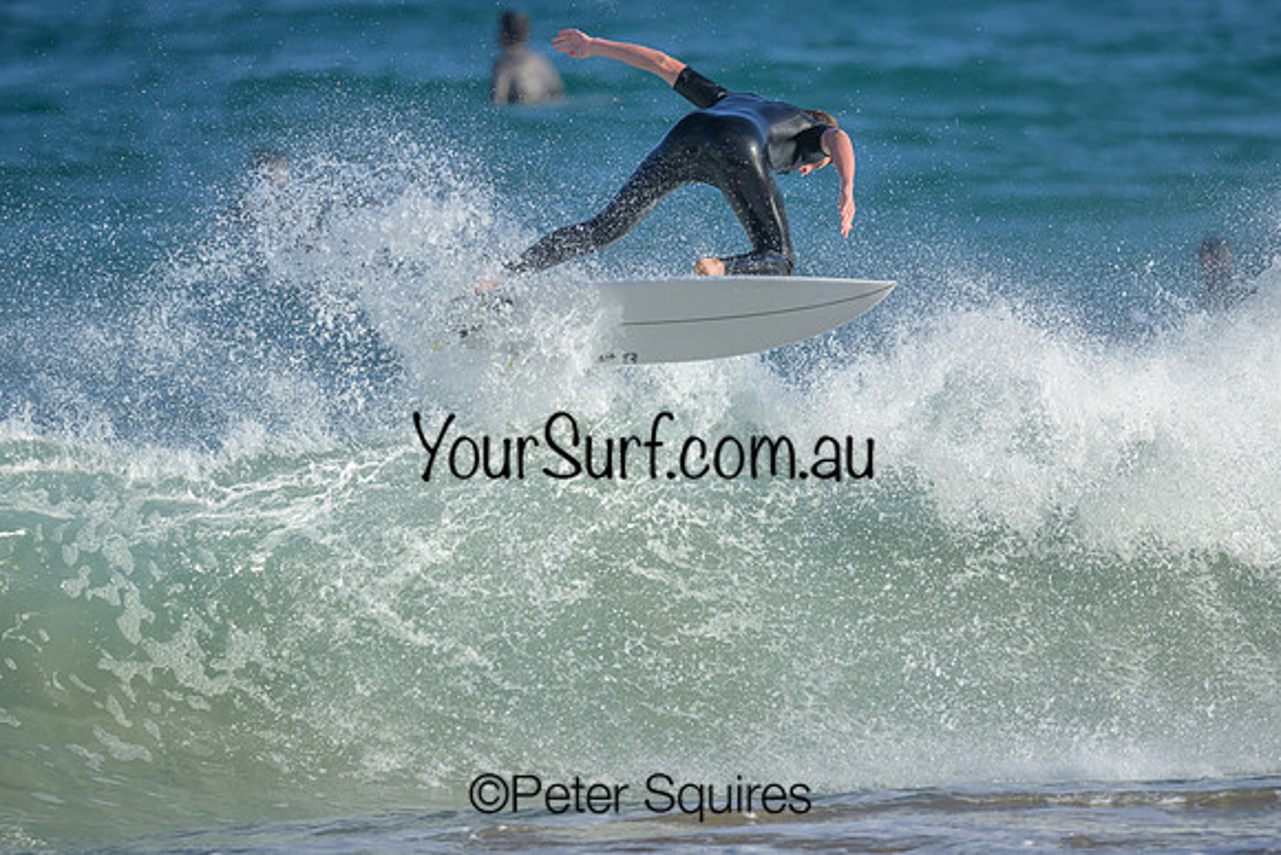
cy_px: 485
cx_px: 608
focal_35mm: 926
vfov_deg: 1.5
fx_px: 32946
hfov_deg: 2.2
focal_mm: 800
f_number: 6.3
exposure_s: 1/2000
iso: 320
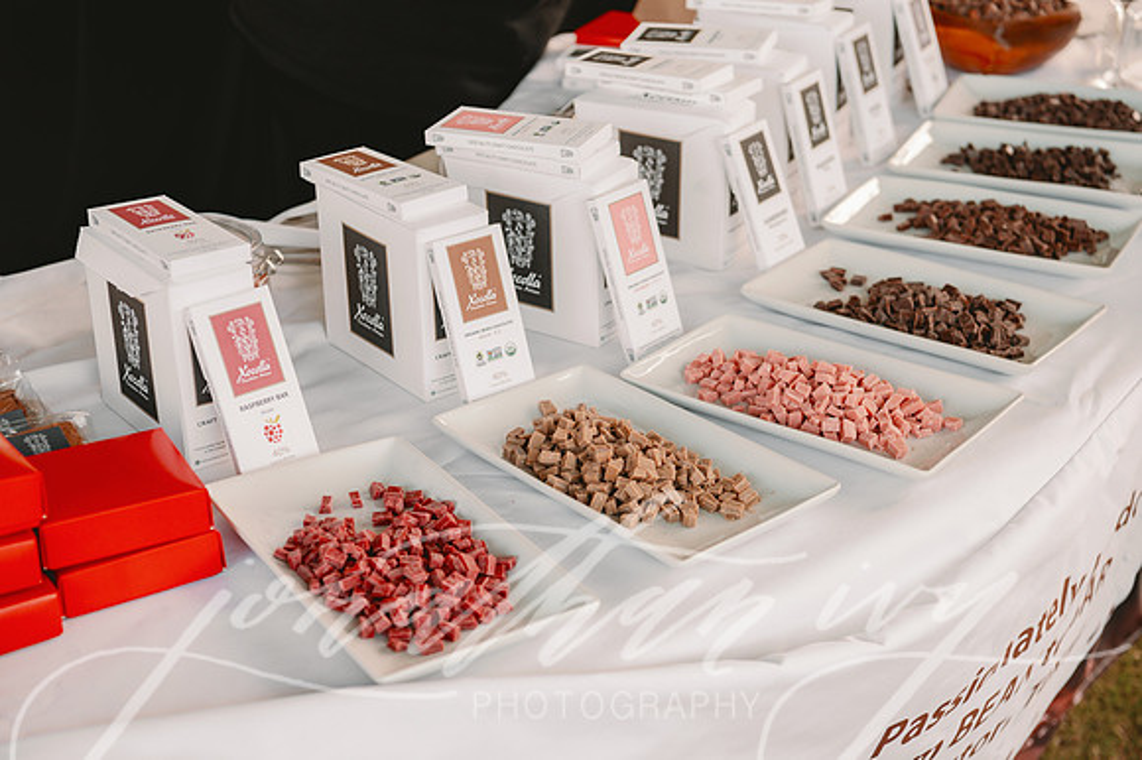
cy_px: 380
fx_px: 1649
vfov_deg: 26.0
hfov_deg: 38.2
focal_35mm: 52
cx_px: 571
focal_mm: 52
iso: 320
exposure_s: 1/320
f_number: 4.5
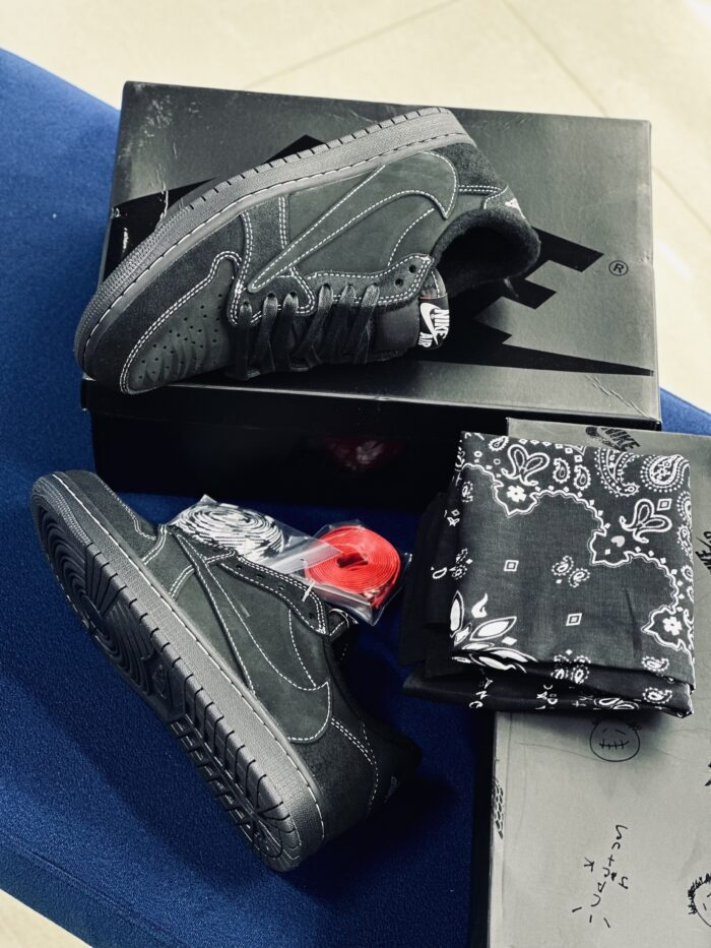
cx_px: 356
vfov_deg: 25.3
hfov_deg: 19.1
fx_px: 2108
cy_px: 474
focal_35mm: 77
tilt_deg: -54.6
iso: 320
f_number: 2.8
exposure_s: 1/25
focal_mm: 9
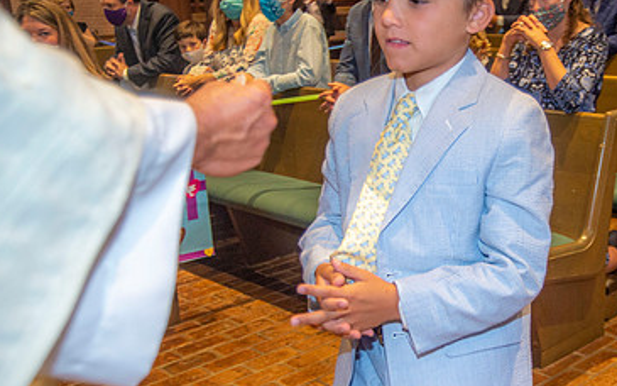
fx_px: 925
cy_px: 213
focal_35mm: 55
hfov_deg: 36.2
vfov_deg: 23.5
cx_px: 453
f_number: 4.5
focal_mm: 34
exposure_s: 1/125
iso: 1600
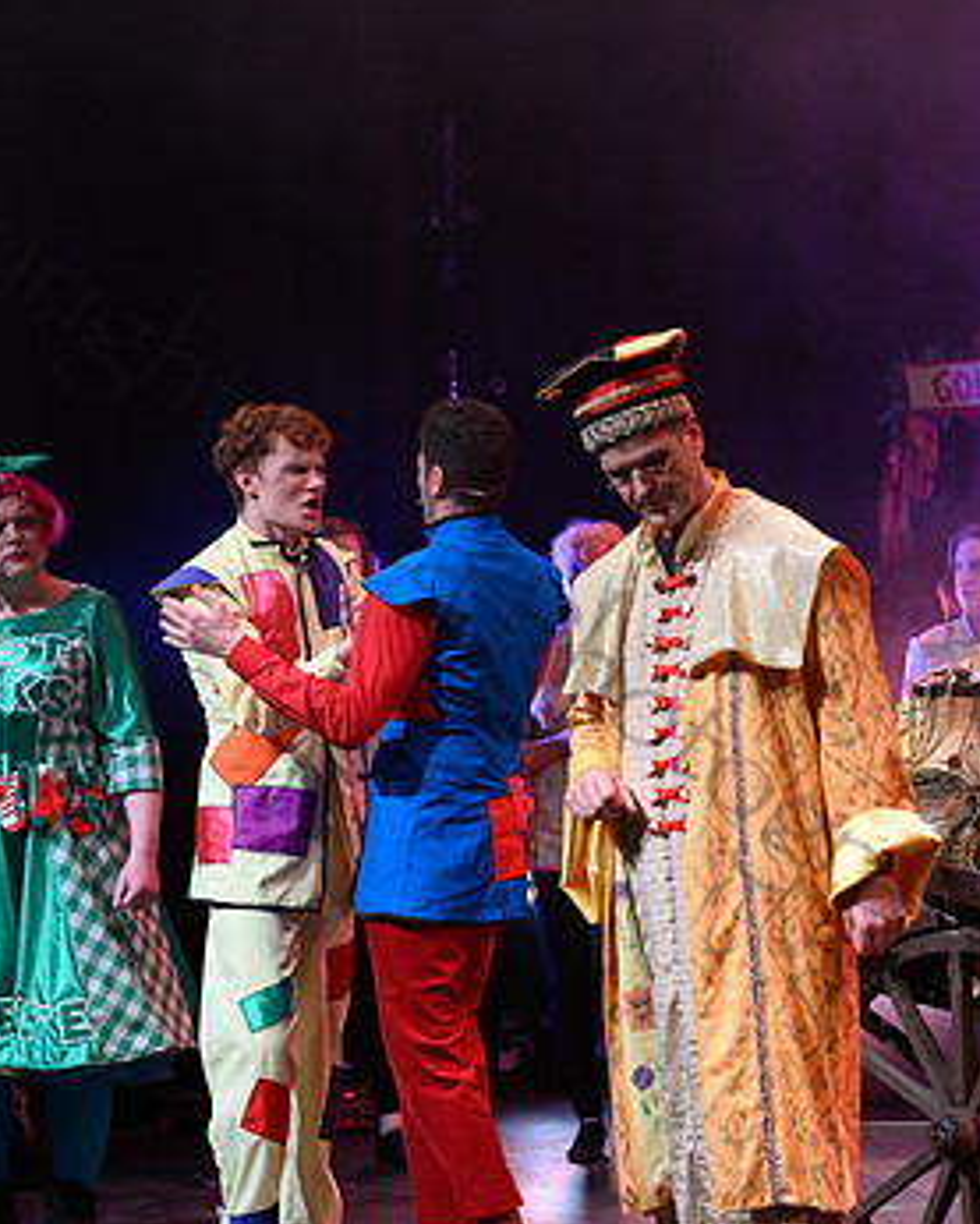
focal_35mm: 110
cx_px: 485
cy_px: 585
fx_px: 3986
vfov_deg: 17.5
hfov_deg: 14.0
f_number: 4
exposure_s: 1/125
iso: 1000
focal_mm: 70
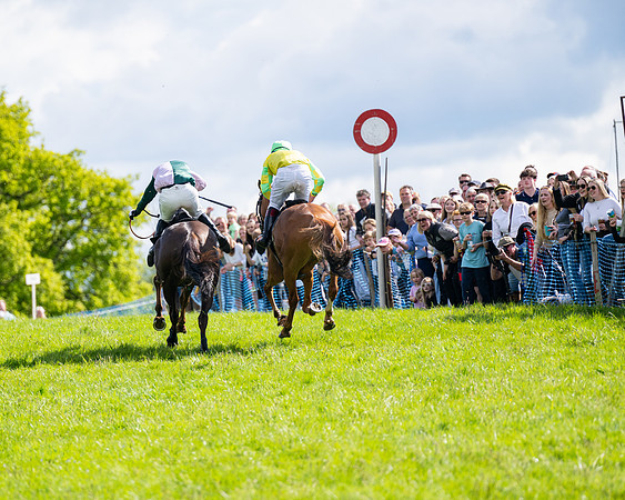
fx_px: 6566
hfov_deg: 5.4
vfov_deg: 4.4
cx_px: 214
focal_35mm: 355
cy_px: 282
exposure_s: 1/1600
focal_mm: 280
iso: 200
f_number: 4
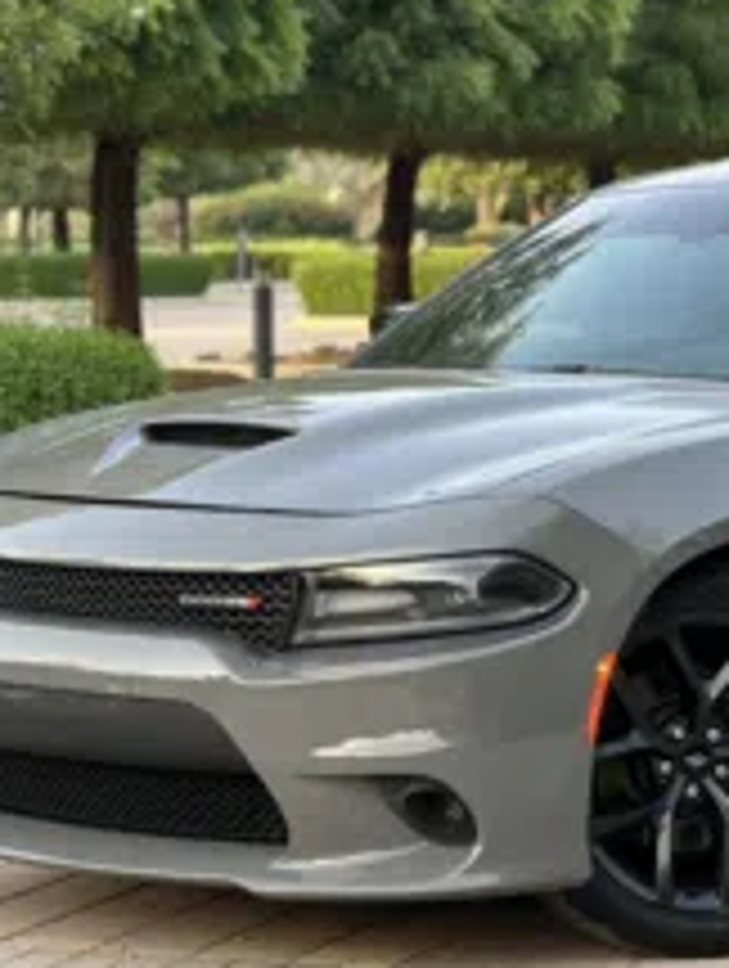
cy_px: 293
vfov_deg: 13.7
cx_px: 418
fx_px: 4003
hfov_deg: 10.4
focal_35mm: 143
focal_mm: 9
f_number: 2.8
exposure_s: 1/121
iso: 64
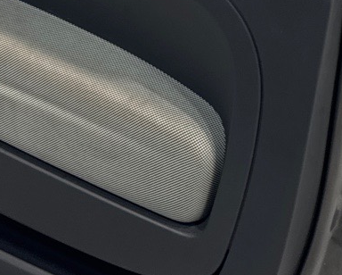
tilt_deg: -32.7
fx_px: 1185
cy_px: -83
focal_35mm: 117
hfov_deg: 16.2
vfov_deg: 12.8
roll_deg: -3.4
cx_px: 308
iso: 80
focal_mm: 6.76
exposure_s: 1/100
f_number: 1.78
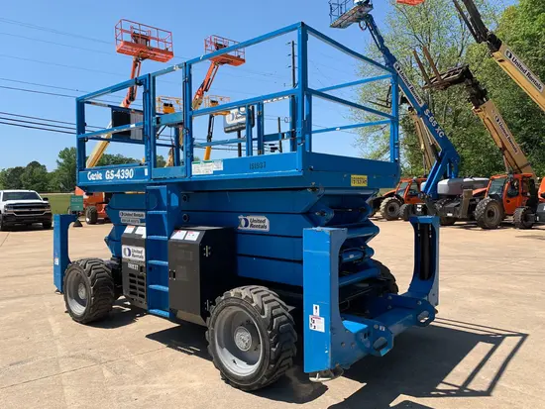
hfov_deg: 67.3
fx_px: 410
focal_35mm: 26
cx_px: 272
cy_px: 204
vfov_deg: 53.1
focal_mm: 4.25
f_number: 1.8
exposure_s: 1/1953
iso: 25
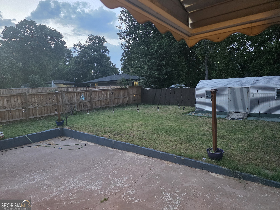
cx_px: 140
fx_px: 186
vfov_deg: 58.9
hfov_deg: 73.9
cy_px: 105
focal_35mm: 23
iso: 800
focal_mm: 6.3
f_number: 1.7
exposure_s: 1/120
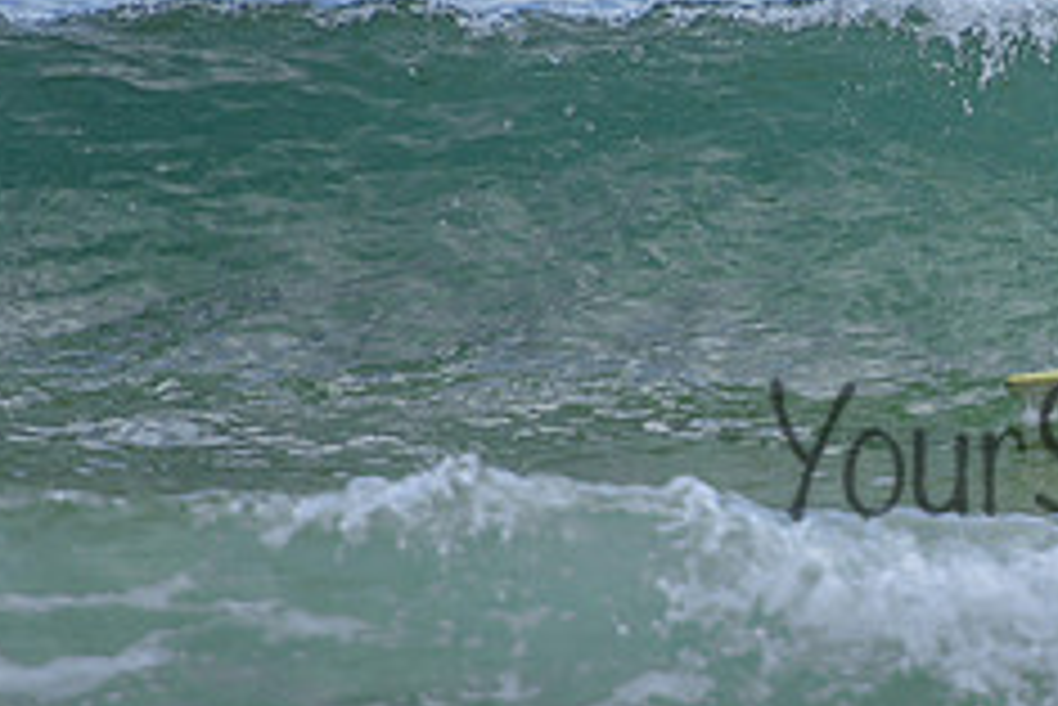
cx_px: 1377
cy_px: 230
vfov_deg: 1.1
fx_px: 35610
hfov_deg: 1.7
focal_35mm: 1211
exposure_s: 1/1600
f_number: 5.6
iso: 220
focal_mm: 400
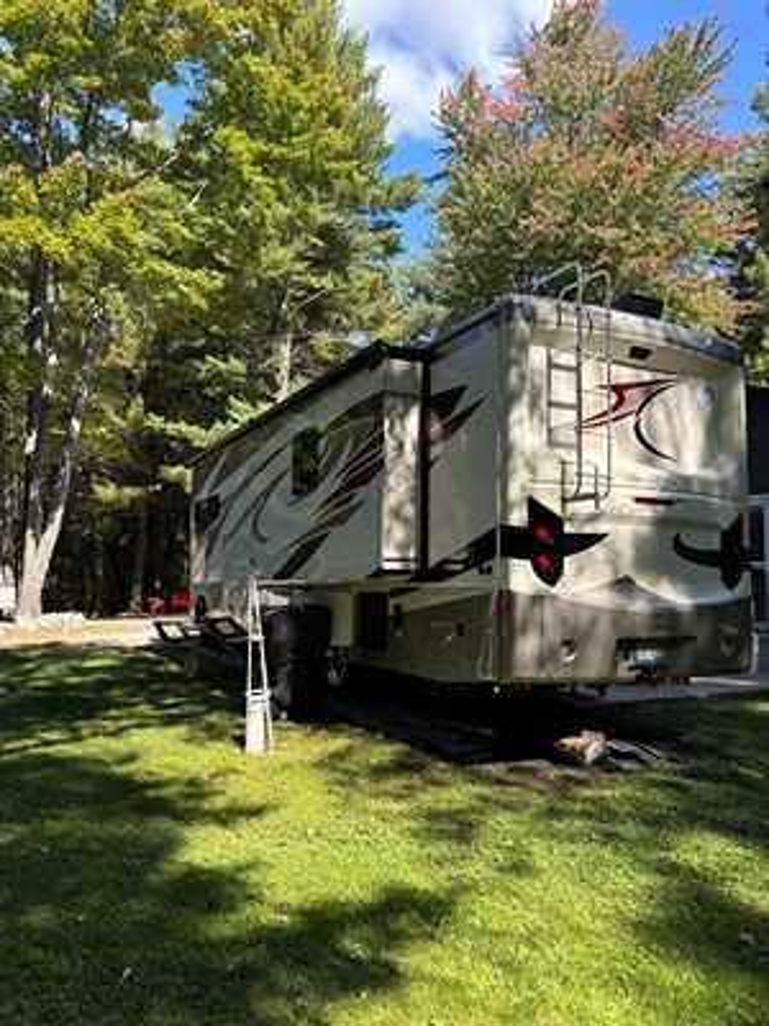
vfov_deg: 67.3
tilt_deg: +5.5
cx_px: 384
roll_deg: -0.2
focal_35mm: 26
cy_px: 513
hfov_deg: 53.1
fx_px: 770
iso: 50
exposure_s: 1/758
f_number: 1.6
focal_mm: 5.96
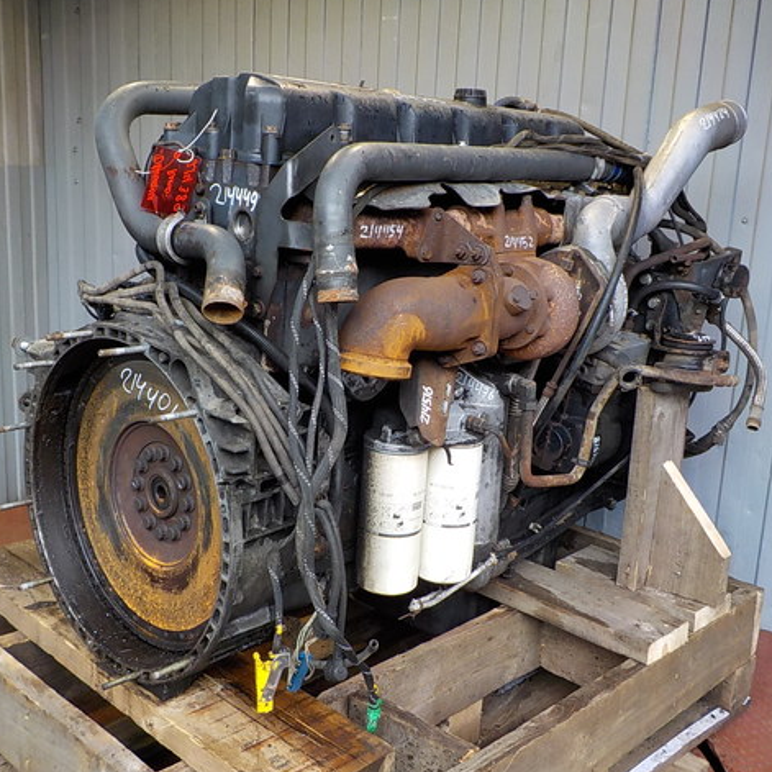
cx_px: 367
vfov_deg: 46.0
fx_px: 908
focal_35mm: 36
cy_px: 382
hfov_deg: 46.0
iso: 125
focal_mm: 4.1
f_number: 3.3
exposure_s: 1/30
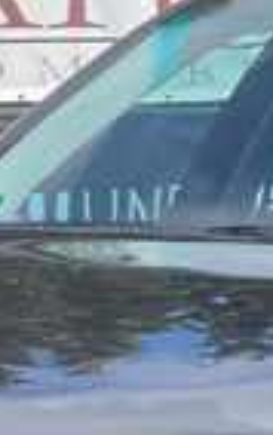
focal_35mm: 367
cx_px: 386
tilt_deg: -7.7
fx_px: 4360
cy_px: 487
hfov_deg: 3.6
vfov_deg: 5.7
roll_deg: -0.5
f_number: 2.8
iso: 32
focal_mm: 9
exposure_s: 1/241
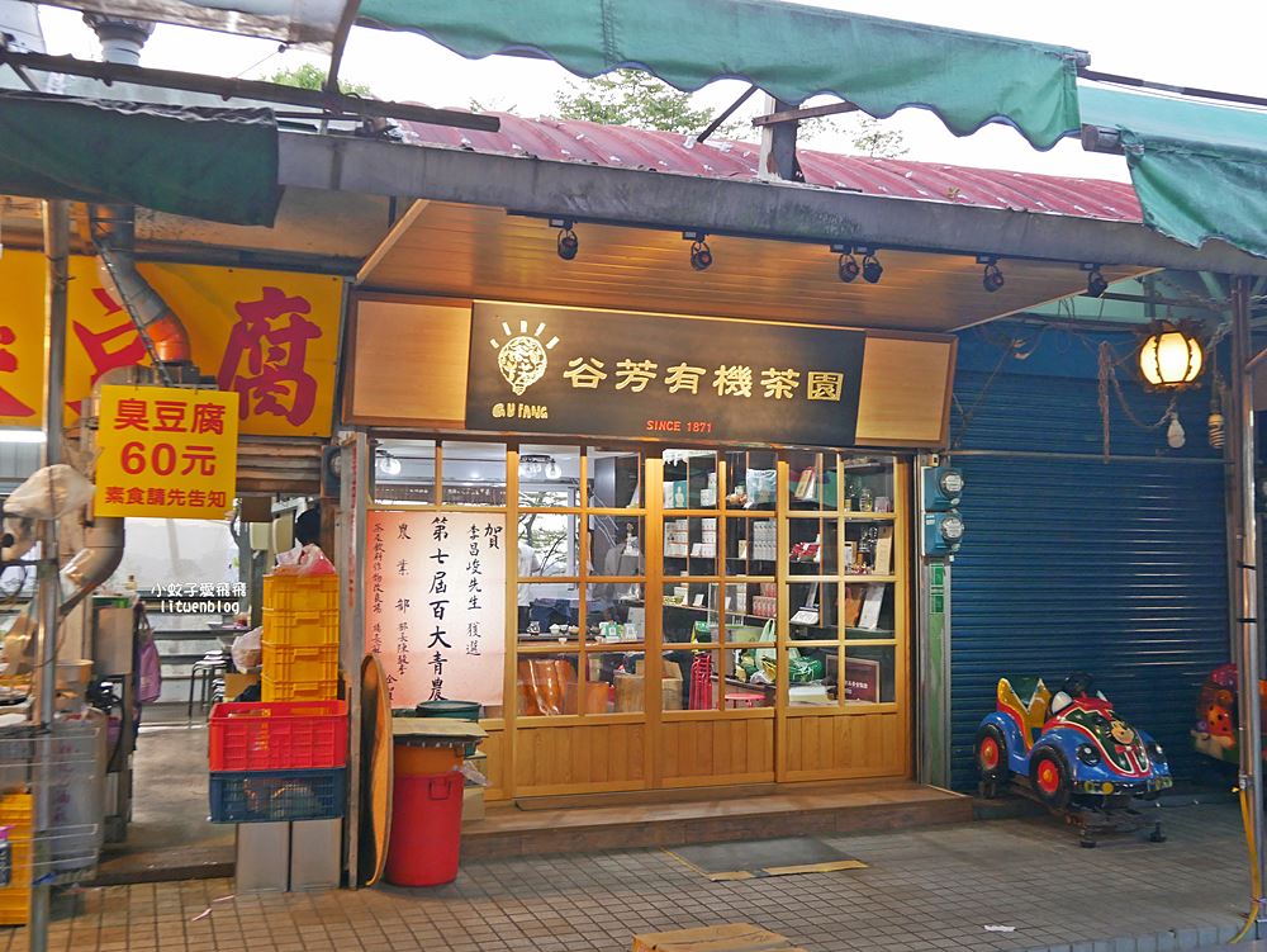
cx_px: 634
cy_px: 476
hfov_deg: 51.3
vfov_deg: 39.7
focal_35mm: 36
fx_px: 1318
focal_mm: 18
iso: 500
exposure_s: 1/60
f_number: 4.3
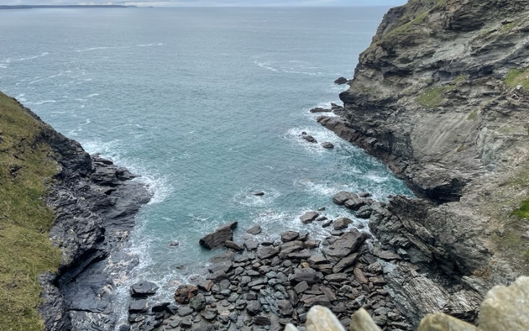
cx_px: 268
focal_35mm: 28
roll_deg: +0.3
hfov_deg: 66.5
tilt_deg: -20.8
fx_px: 404
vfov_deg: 44.5
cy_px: 152
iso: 32
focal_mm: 5.1
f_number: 1.6
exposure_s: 1/1175
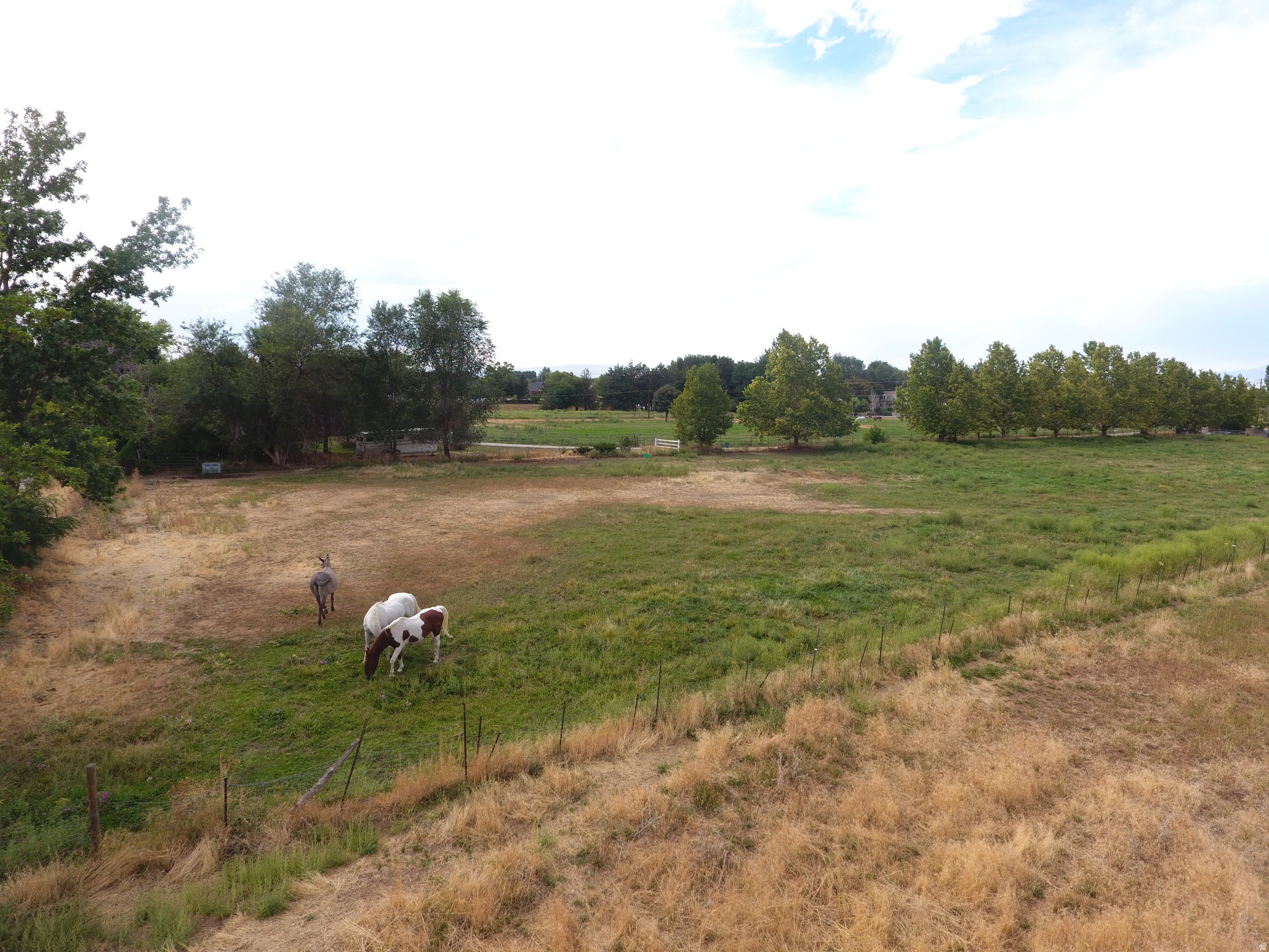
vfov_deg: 66.0
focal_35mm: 20
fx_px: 733
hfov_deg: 81.7
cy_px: 476
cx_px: 634
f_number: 2.8
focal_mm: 3.61
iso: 100
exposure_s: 1/372
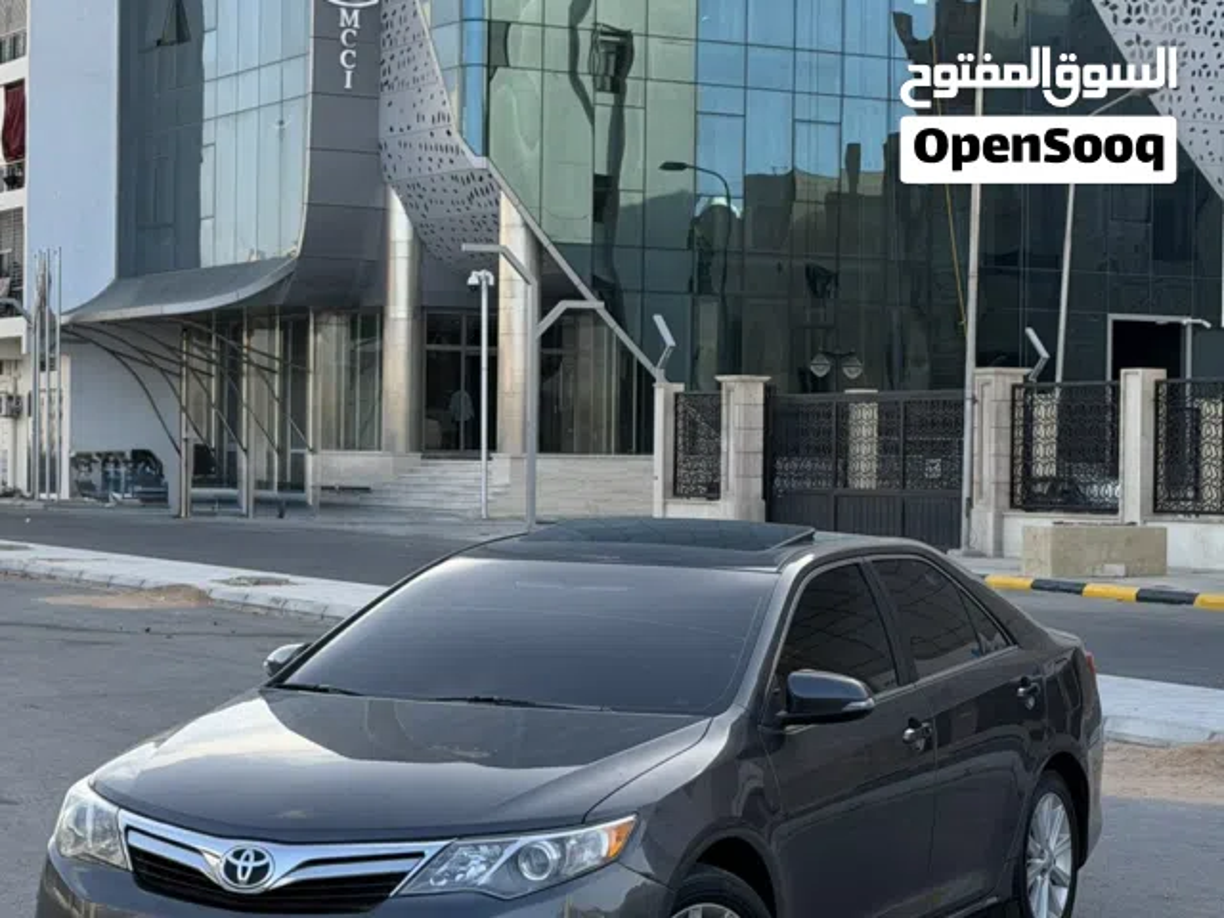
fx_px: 1697
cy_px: 459
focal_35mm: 48
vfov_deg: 30.3
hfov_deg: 39.7
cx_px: 612
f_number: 1.78
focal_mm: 6.76
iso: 100
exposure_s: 1/1027
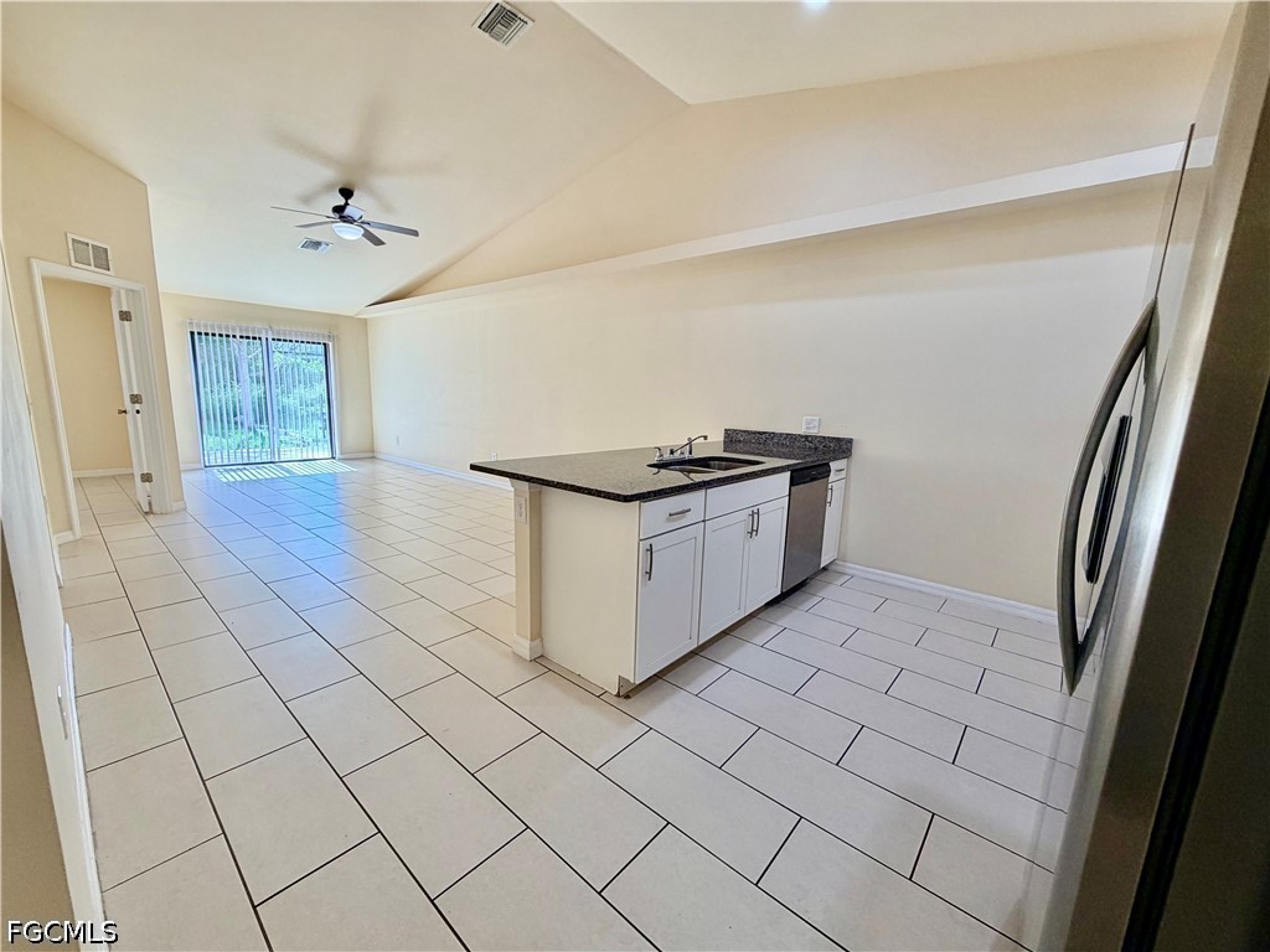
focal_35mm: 14
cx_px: 635
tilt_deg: -9.8
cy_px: 476
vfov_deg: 85.7
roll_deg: -1.8
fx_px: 514
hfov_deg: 102.1
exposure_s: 1/120
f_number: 2.2
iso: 100
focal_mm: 2.22
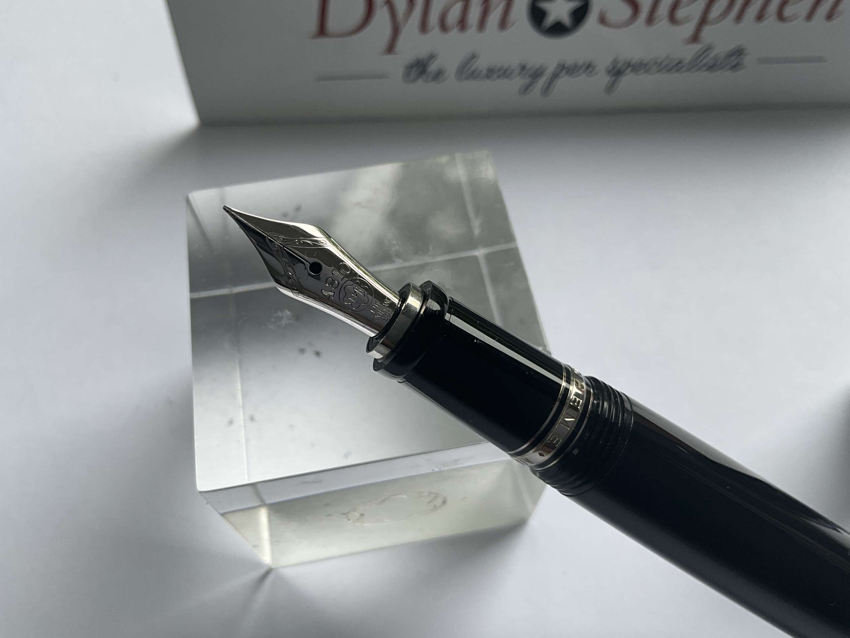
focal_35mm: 29
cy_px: 319
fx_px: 712
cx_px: 425
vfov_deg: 48.2
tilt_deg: -62.0
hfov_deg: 61.7
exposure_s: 1/122
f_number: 1.8
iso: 25
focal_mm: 3
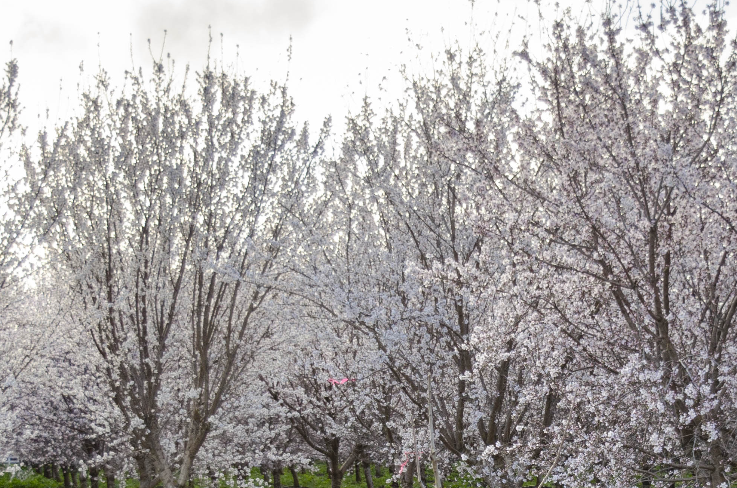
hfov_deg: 17.6
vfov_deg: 11.6
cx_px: 498
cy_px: 521
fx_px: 2375
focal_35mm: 116
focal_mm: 31
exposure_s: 1/320
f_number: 4.2
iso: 125
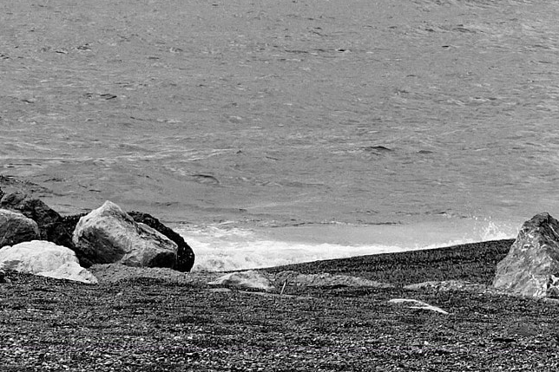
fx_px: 2701
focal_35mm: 174
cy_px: -33
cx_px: 201
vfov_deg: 7.8
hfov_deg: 11.8
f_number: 4
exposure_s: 1/125
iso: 100
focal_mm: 25.7
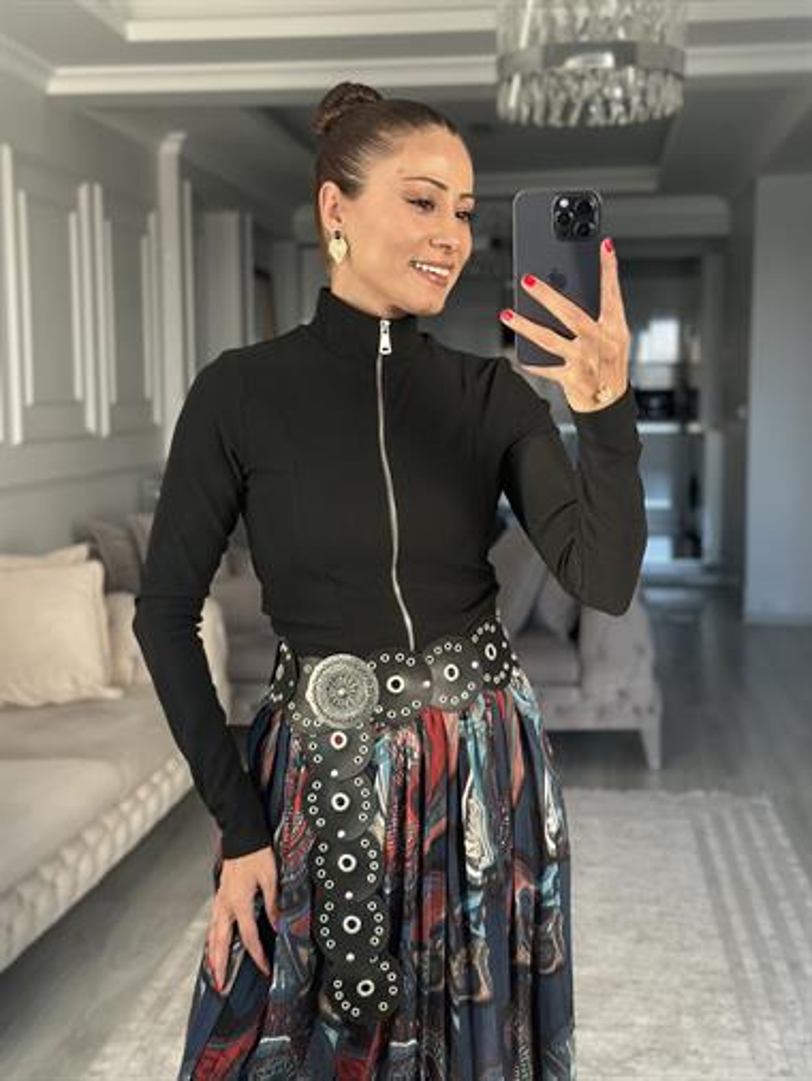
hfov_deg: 30.3
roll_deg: +0.2
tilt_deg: -17.6
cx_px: 406
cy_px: 540
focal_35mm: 48
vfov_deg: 39.6
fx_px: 1500
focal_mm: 6.86
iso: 100
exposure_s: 1/121
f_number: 1.78
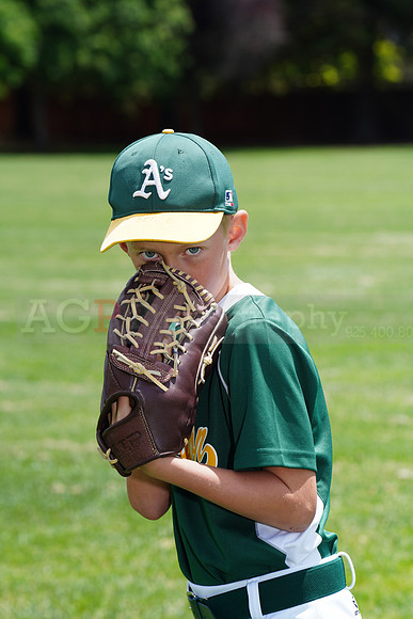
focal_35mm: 200
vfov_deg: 10.3
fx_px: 3439
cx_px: 206
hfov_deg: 6.9
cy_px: 310
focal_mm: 200
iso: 200
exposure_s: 1/200
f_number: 10
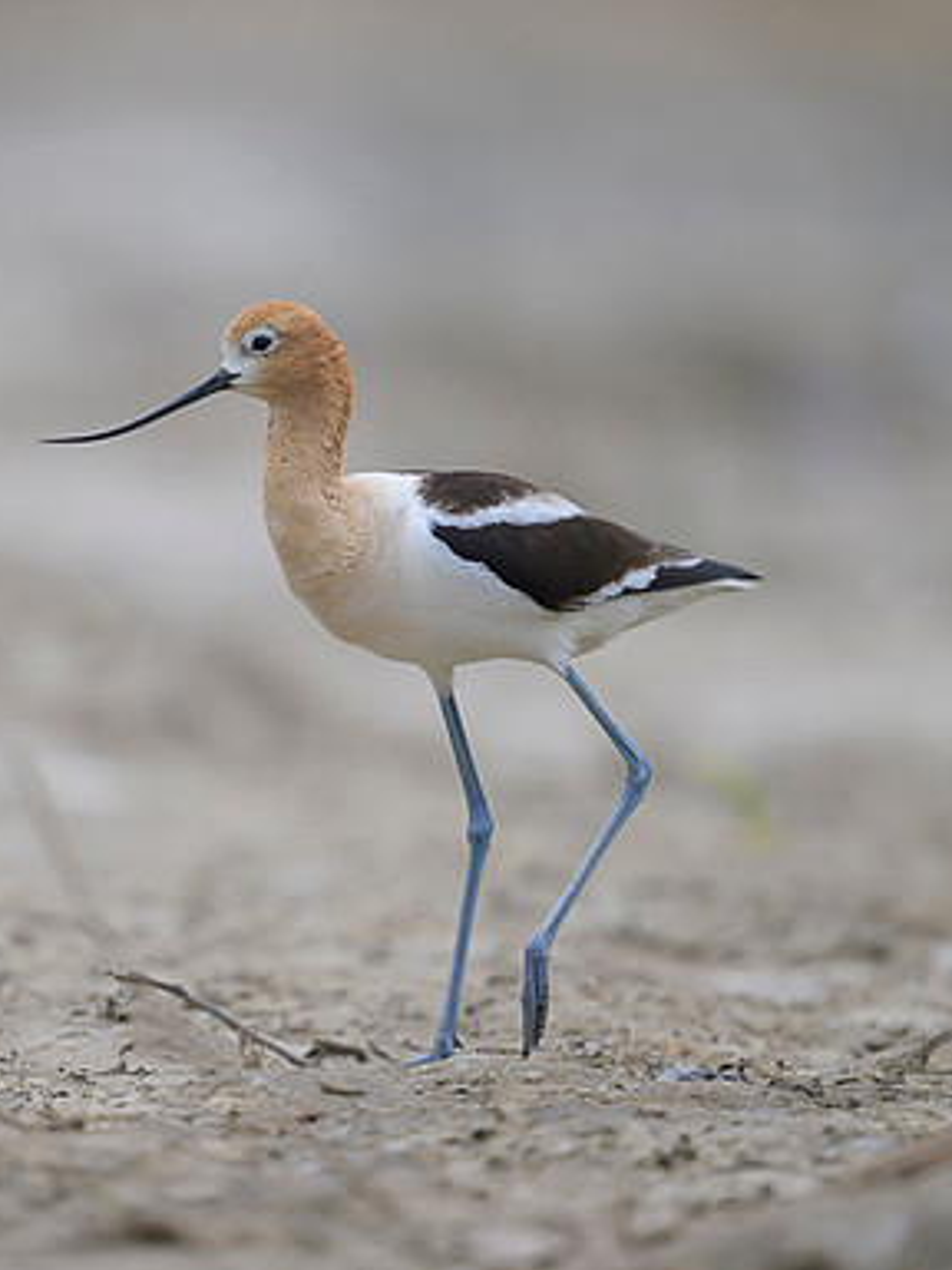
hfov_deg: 2.4
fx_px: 22551
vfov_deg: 3.2
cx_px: 146
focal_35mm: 615
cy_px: 659
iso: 640
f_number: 2.8
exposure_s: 1/2500
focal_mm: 400
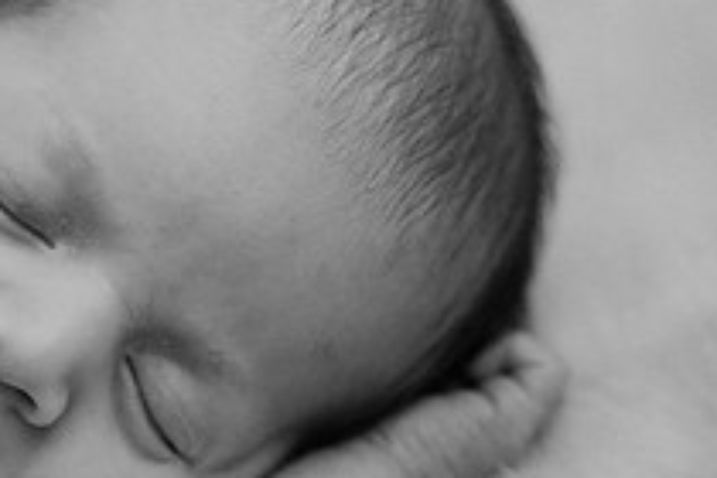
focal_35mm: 149
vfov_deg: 9.2
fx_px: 2967
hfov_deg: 13.4
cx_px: -167
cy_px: 282
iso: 800
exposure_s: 1/500
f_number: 2.8
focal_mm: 54
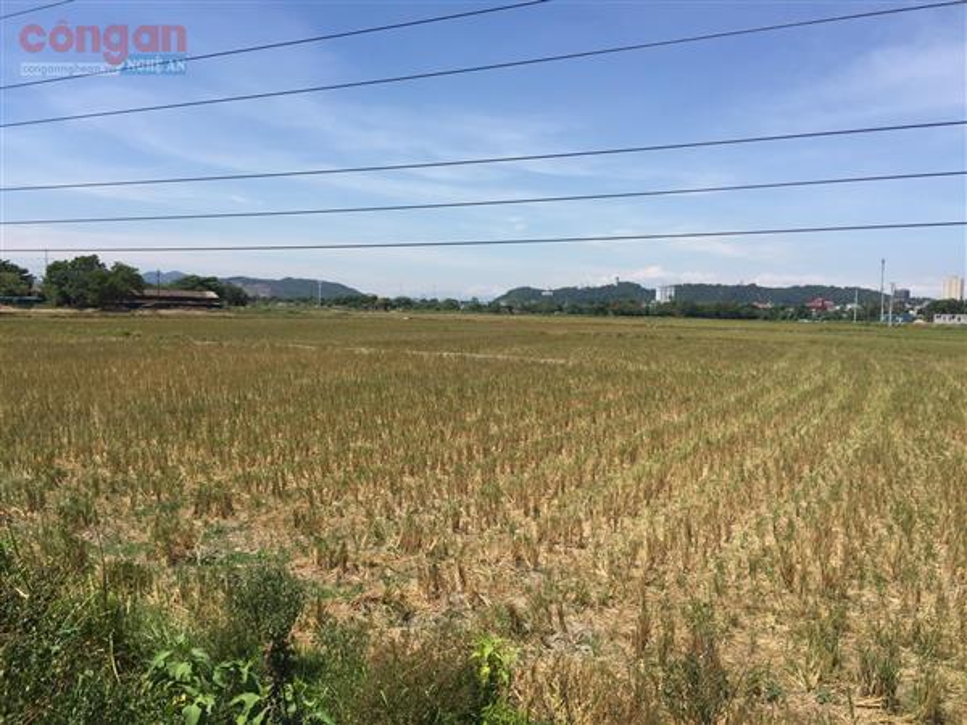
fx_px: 810
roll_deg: -1.8
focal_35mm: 29
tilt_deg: -3.1
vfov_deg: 48.2
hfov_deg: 61.7
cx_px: 484
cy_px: 362
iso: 32
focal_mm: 4.15
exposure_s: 1/2326
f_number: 2.2
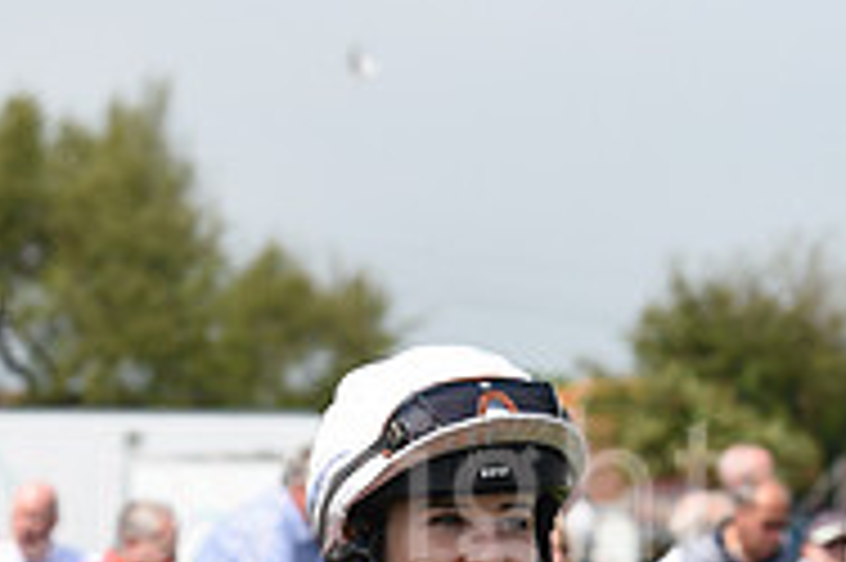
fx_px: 7114
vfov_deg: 4.5
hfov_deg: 6.8
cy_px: 780
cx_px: 464
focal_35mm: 303
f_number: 5.6
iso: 400
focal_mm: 98
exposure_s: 1/2000
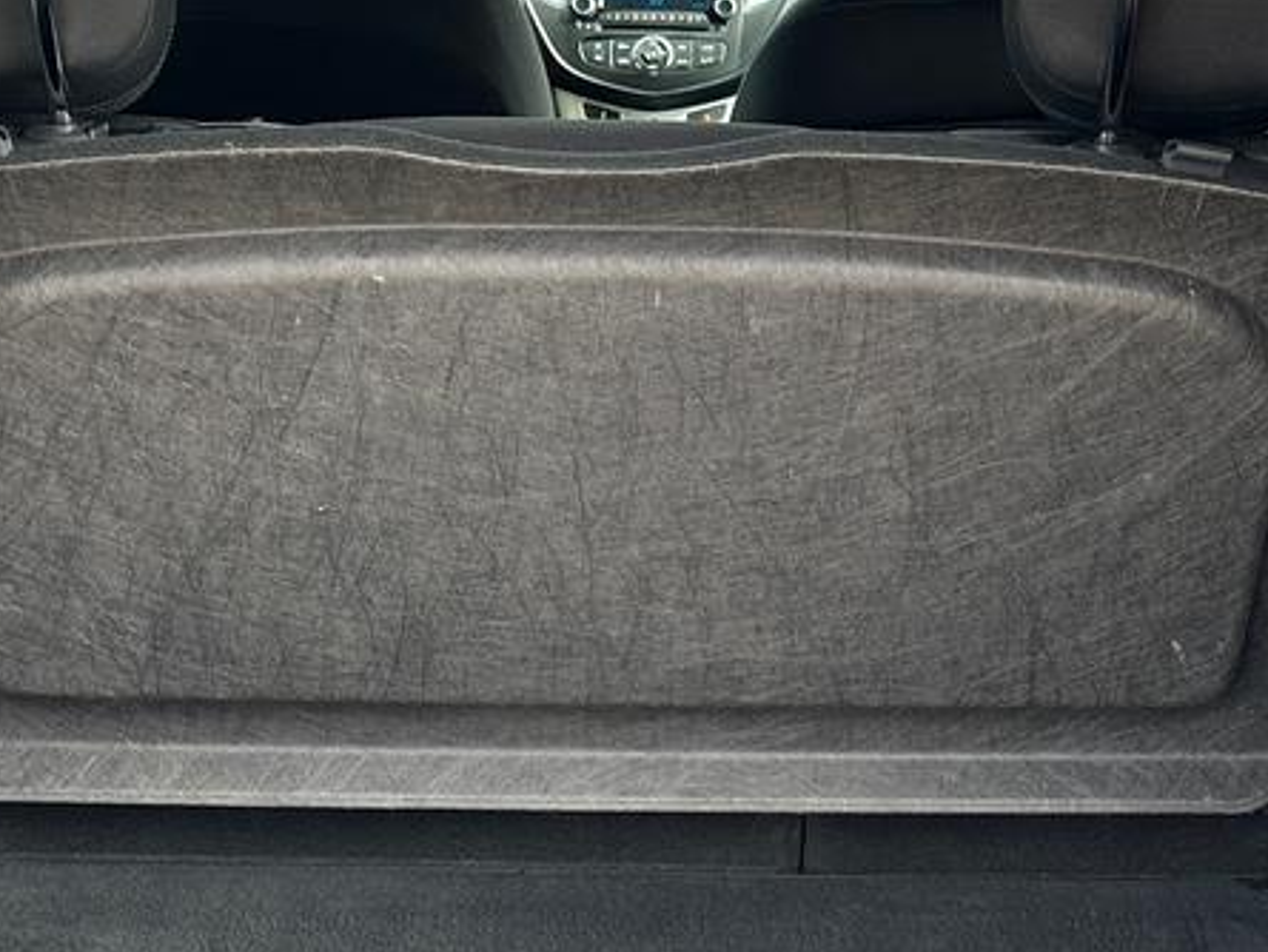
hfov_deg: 28.1
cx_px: 684
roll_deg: -1.5
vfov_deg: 21.2
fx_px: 2528
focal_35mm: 69
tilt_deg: -25.3
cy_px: 707
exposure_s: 1/206
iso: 80
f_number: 1.78
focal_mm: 6.86
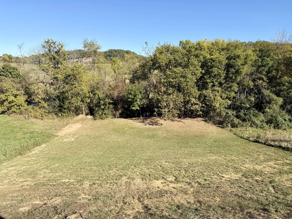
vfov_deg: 56.8
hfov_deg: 71.6
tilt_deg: -12.7
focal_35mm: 24
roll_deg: -0.6
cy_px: 110
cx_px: 146
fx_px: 202
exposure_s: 1/2801
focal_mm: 6.76
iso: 80
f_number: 1.78
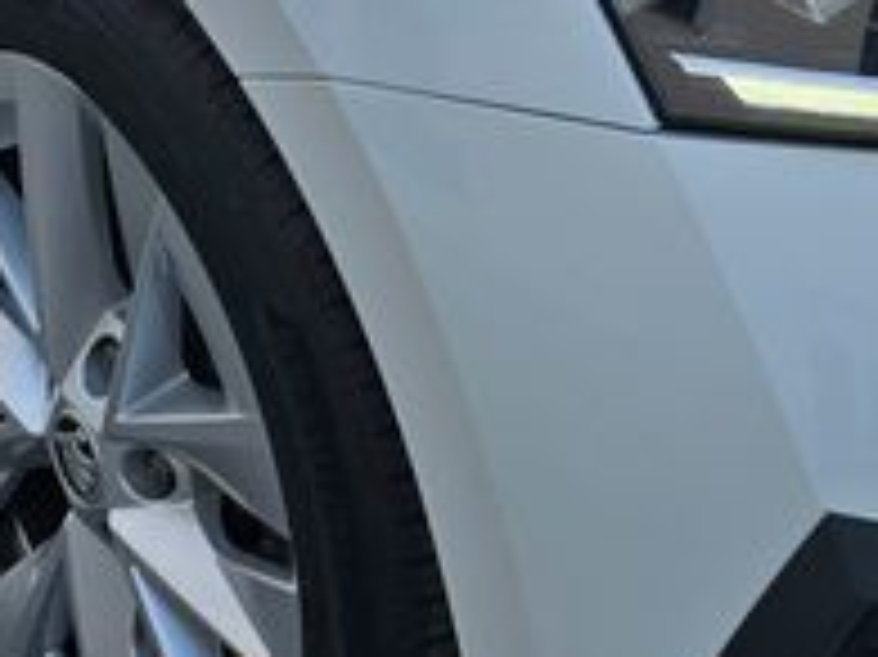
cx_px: 783
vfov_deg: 12.0
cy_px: -144
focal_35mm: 121
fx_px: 3067
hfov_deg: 16.1
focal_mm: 6.3
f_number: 1.7
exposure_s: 1/194
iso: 12
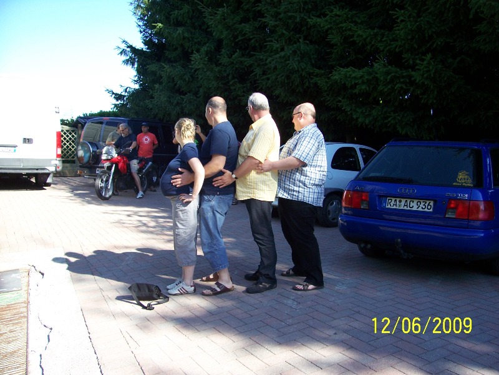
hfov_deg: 54.0
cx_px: 250
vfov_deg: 41.8
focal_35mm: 34
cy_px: 188
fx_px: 490
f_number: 2.7
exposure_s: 1/320
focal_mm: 5.6
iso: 80
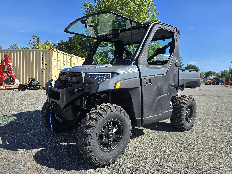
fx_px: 154
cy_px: 87
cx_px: 116
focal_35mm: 23
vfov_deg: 58.9
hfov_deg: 73.9
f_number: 1.7
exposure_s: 1/460
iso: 12
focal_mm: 6.3
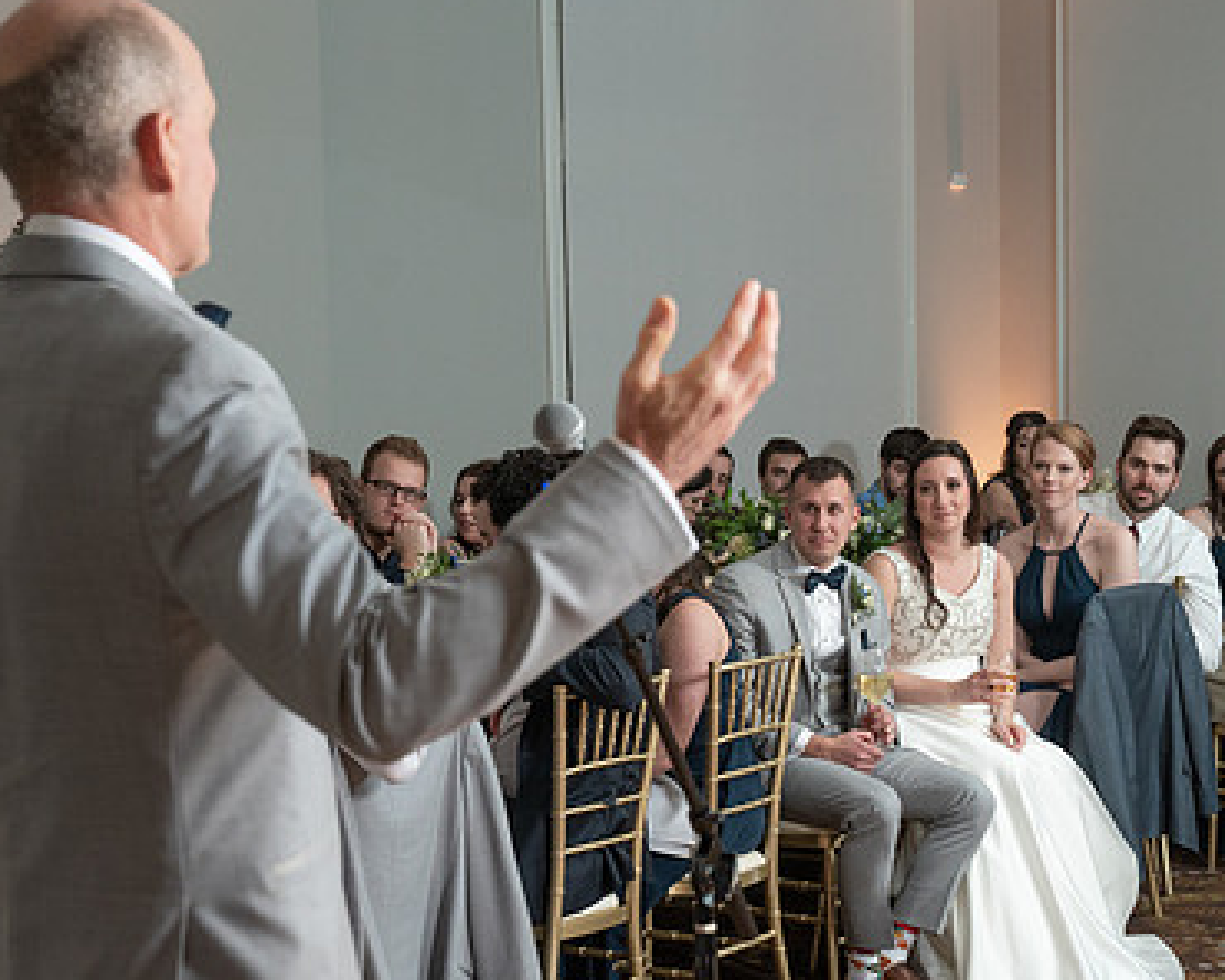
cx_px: 628
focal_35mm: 73
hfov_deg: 26.1
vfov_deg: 20.9
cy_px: 608
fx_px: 2647
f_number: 5
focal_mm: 48
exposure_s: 1/200
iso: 2000
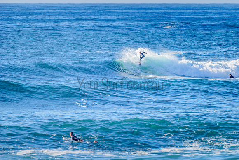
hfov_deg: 3.4
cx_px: 147
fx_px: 4072
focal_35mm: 613
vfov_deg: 2.2
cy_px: 68
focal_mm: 500
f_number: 5.6
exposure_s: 1/2000
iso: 320
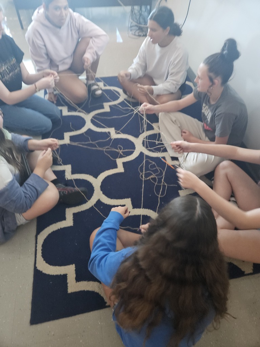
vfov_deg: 73.9
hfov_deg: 58.9
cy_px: 174
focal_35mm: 23
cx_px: 130
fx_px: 230
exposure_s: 1/24
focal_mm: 5.4
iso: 800
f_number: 1.8
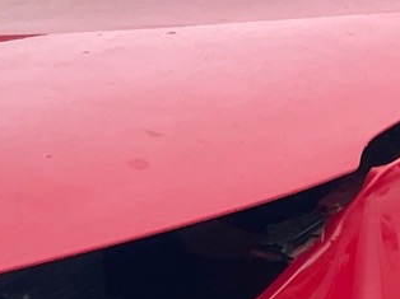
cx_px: -232
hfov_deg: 11.8
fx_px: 1836
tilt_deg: -20.4
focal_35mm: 159
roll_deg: -0.3
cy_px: 701
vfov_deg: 8.6
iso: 64
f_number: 1.6
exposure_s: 1/121
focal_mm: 4.2
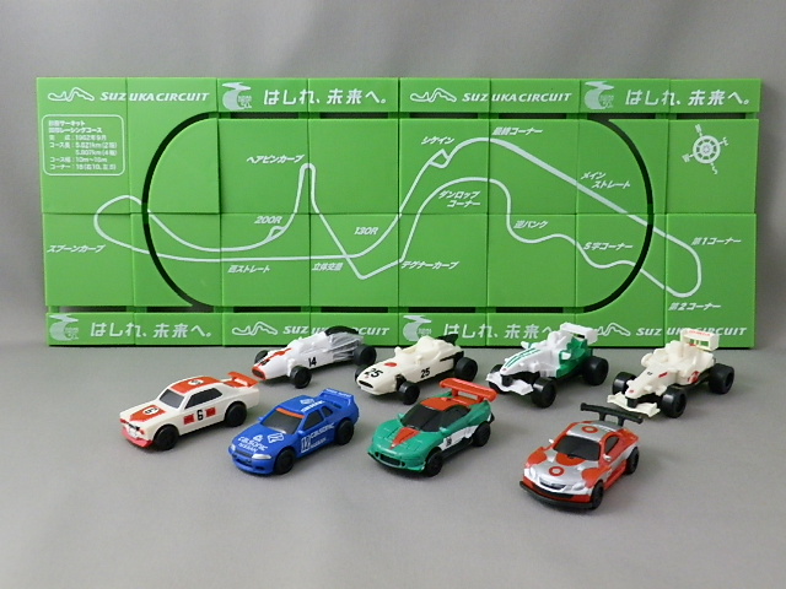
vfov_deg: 41.8
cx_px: 393
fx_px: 772
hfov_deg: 54.0
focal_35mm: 34
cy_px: 294
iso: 250
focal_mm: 6.17
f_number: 3.5
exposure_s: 1/8
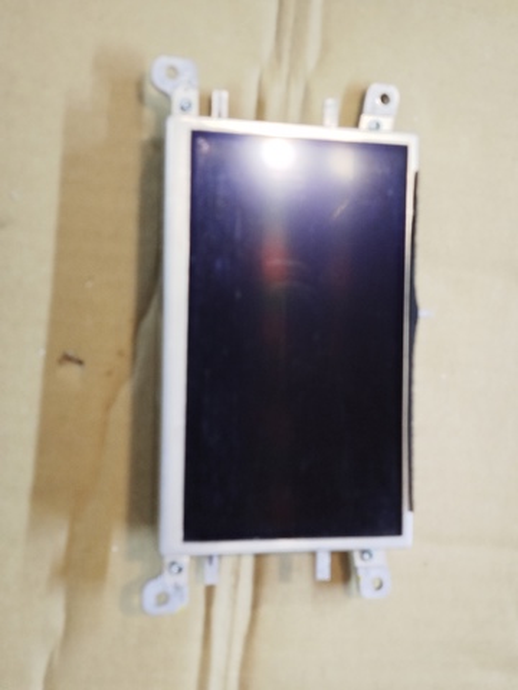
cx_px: 259
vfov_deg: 39.7
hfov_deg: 30.3
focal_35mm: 48
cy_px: 345
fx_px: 958
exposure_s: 1/33
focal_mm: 5.31
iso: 500
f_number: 1.7
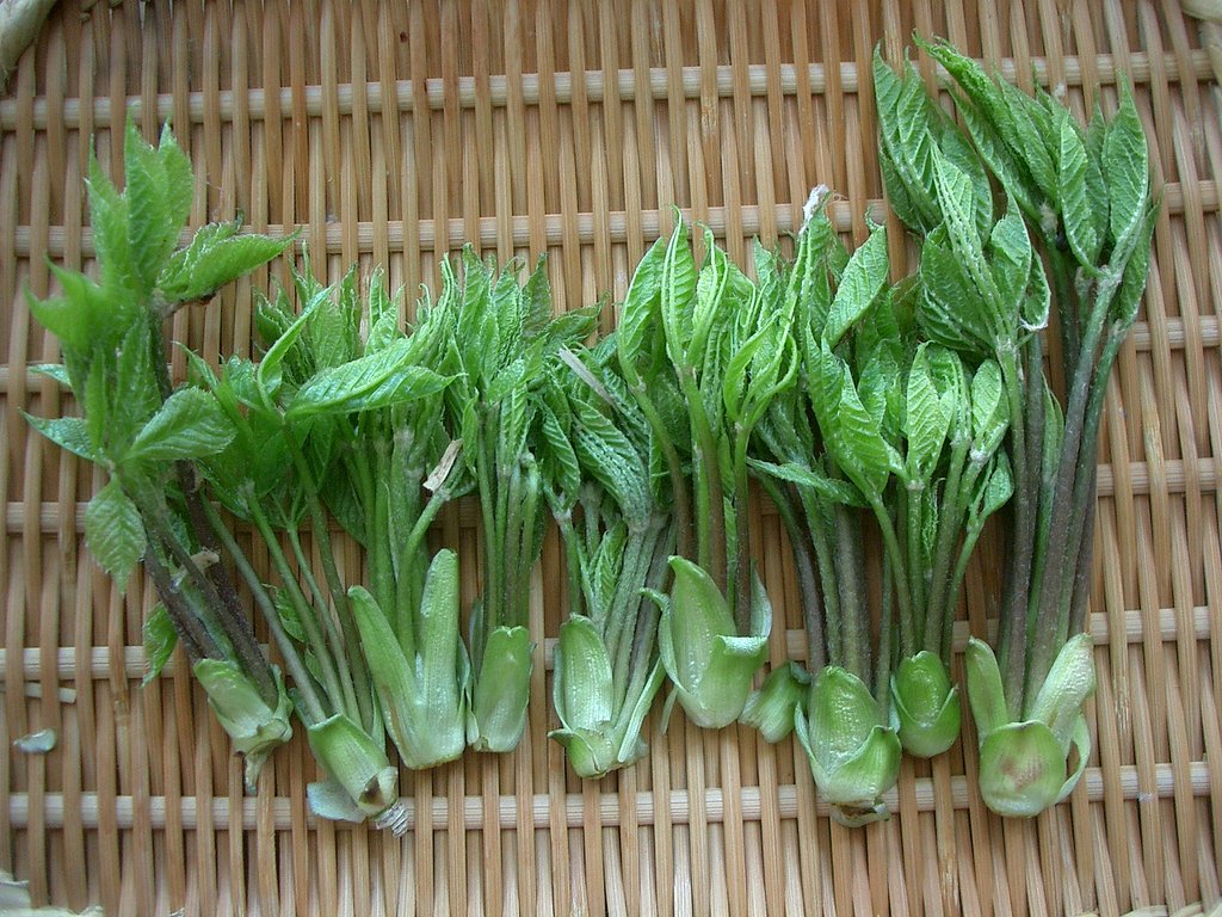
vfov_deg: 40.7
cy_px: 458
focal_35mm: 35
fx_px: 1236
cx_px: 611
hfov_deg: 52.6
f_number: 2.6
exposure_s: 1/60
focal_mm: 5.8
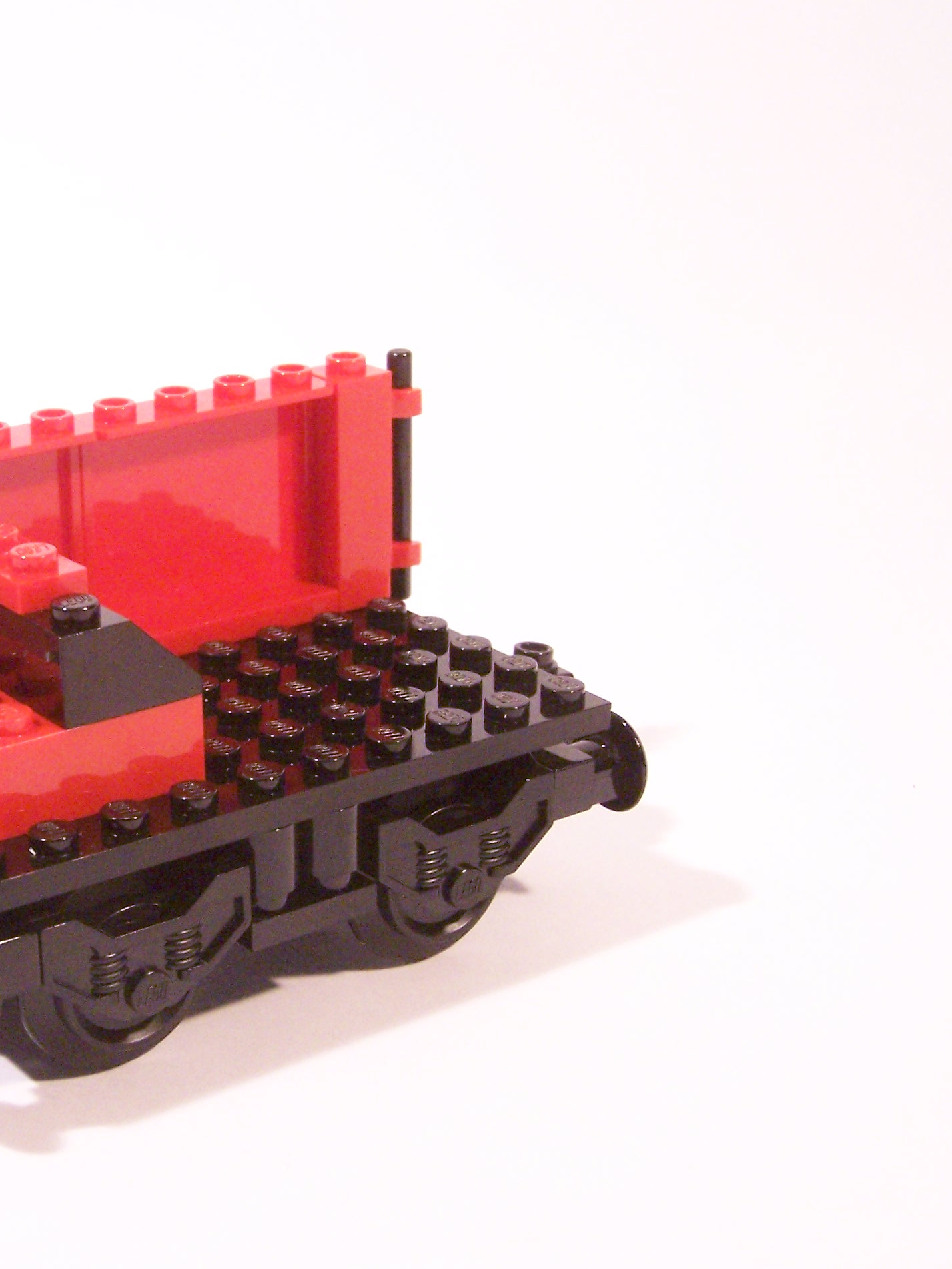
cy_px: 638
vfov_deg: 29.8
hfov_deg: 22.3
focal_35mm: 65
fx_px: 2383
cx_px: 181
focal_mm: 8
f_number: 3.2
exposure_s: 1/30
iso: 400
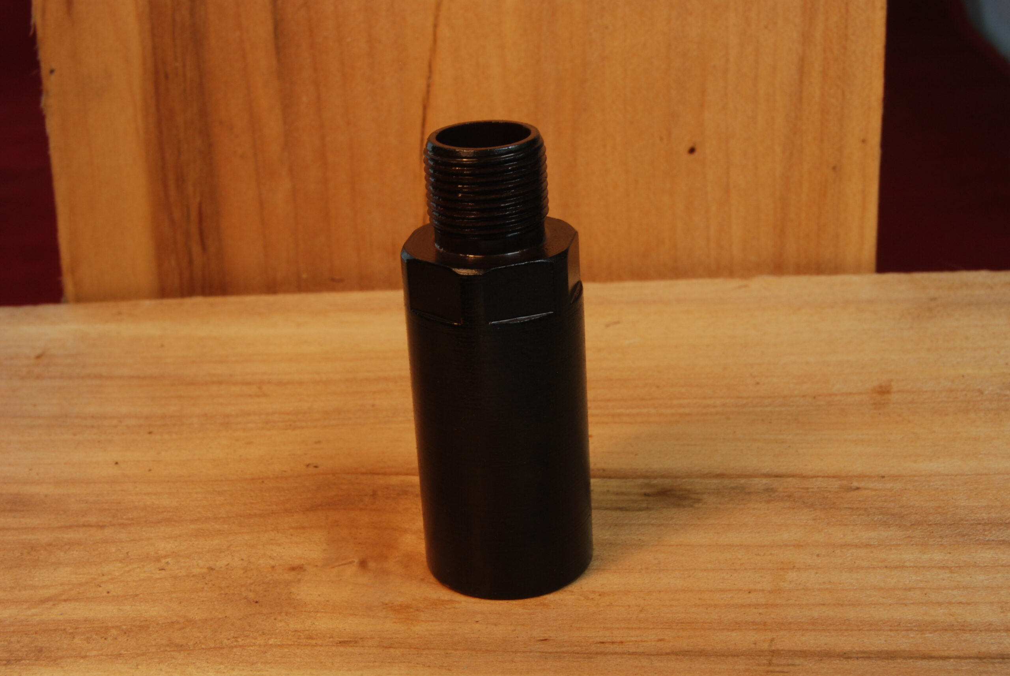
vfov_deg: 22.7
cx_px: 505
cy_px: 338
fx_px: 1685
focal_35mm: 60
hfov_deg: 33.4
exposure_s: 1/13
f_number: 20
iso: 200
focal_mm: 40
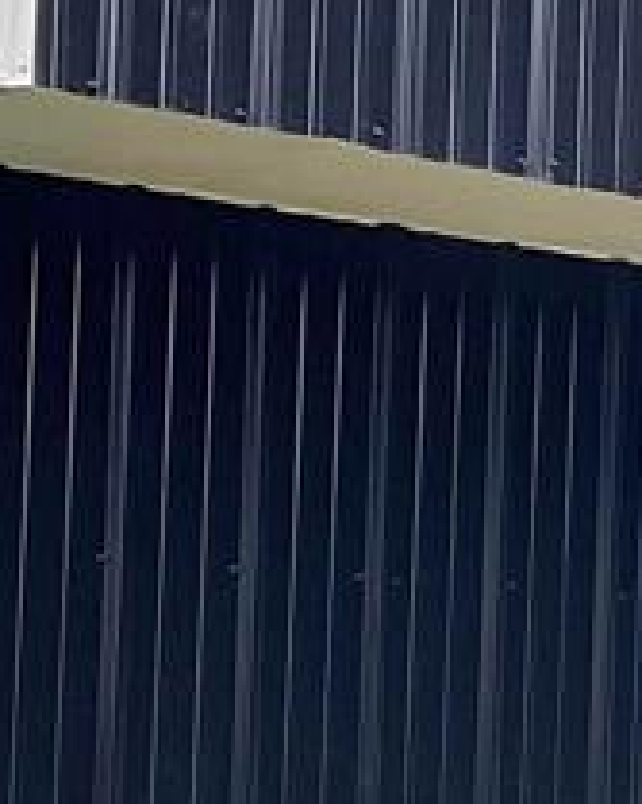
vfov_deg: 13.8
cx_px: 1138
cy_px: 569
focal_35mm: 139
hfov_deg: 10.5
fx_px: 3304
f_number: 1.8
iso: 16
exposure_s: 1/221
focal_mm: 3
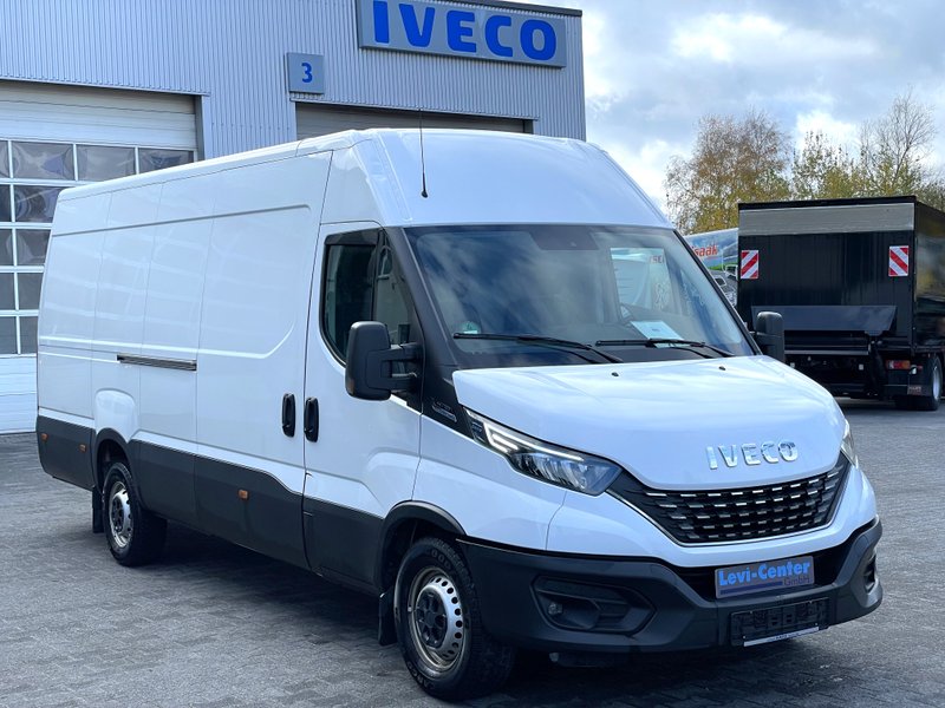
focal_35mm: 52
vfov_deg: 28.0
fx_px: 1420
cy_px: 354
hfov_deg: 36.8
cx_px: 472
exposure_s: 1/592
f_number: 2
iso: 25
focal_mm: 6
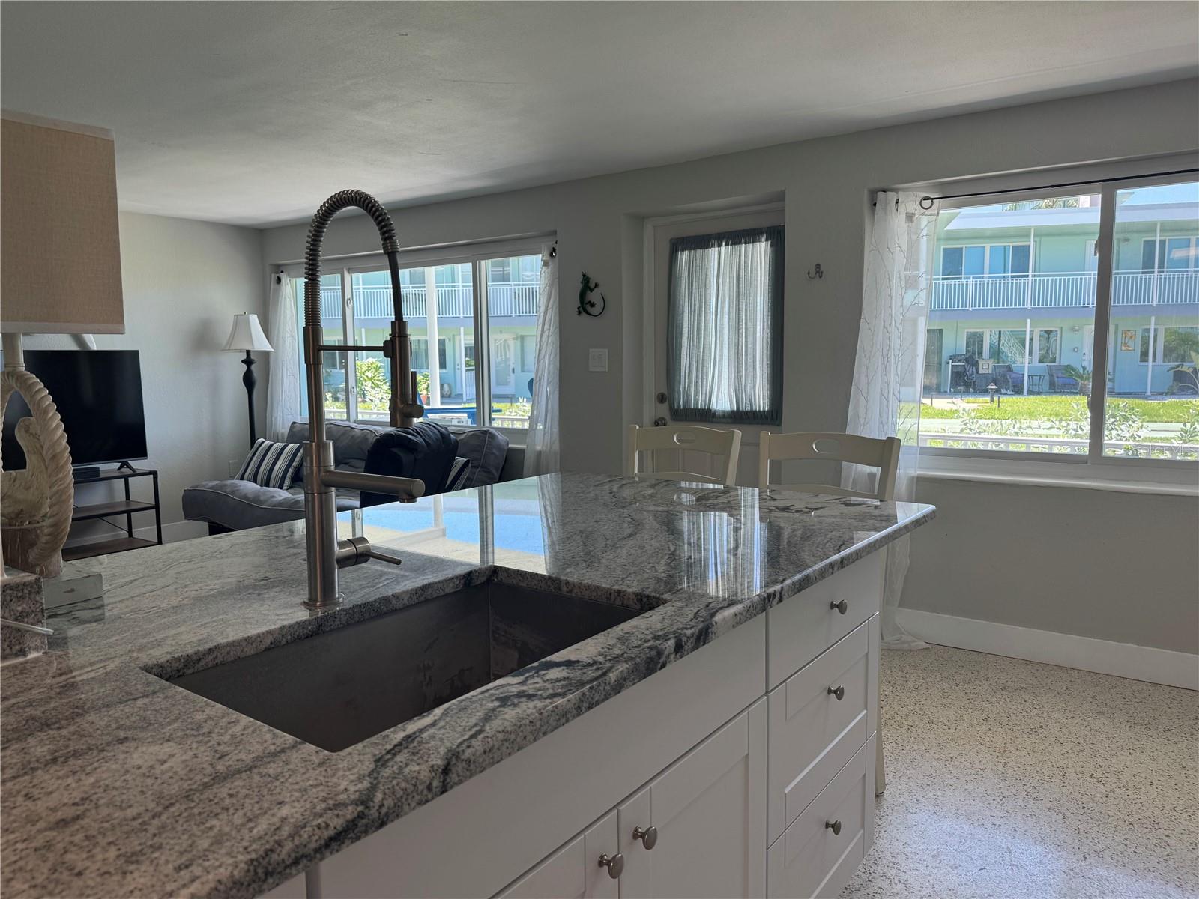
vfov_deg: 56.8
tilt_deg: -6.3
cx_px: 600
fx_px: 831
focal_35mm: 24
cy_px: 450
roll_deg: +0.5
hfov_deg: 71.6
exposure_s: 1/178
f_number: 1.78
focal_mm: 6.76
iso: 64
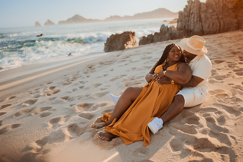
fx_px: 236
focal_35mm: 35
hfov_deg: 54.4
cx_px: 122
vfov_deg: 37.9
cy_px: 81
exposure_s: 1/1600
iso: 100
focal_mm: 35
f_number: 1.8
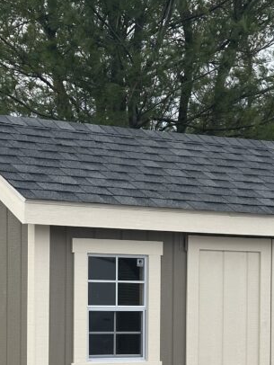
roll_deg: +0.6
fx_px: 1276
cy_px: 326
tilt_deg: -3.1
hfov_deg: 12.3
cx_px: 172
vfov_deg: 16.1
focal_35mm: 121
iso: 64
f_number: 1.78
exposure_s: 1/1041
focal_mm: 6.86
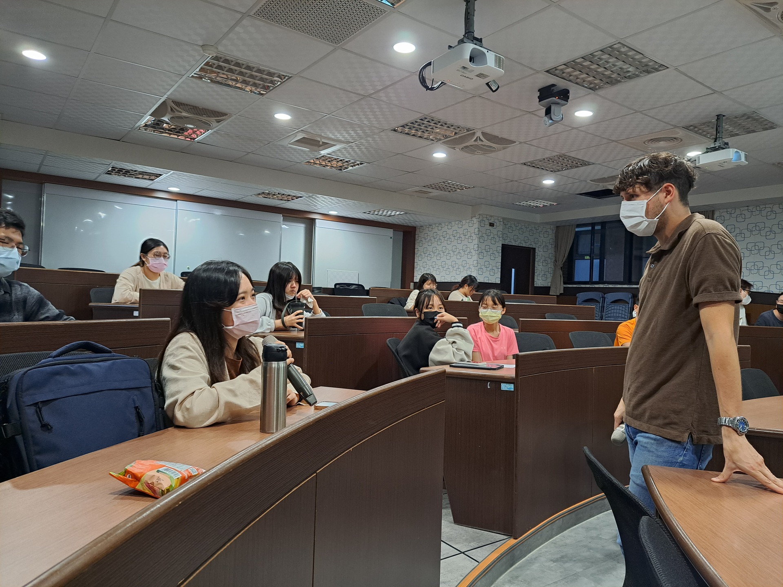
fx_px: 543
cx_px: 392
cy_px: 294
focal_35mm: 24
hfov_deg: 71.6
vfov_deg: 56.8
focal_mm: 5.23
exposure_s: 1/30
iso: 250
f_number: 1.8
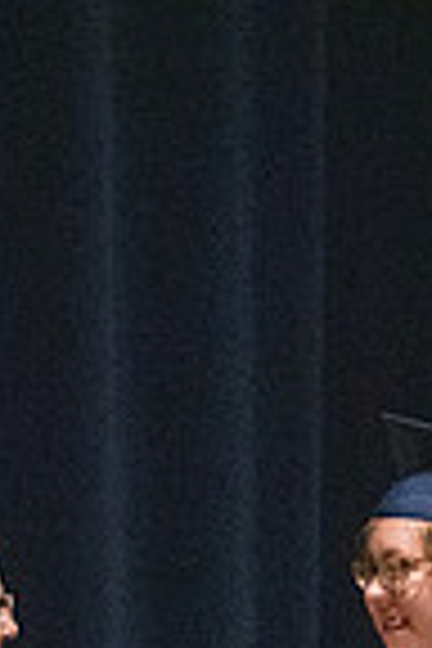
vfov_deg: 3.0
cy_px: 1008
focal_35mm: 677
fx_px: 12185
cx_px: 160
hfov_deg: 2.0
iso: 10000
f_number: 3.2
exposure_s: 1/400
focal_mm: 145
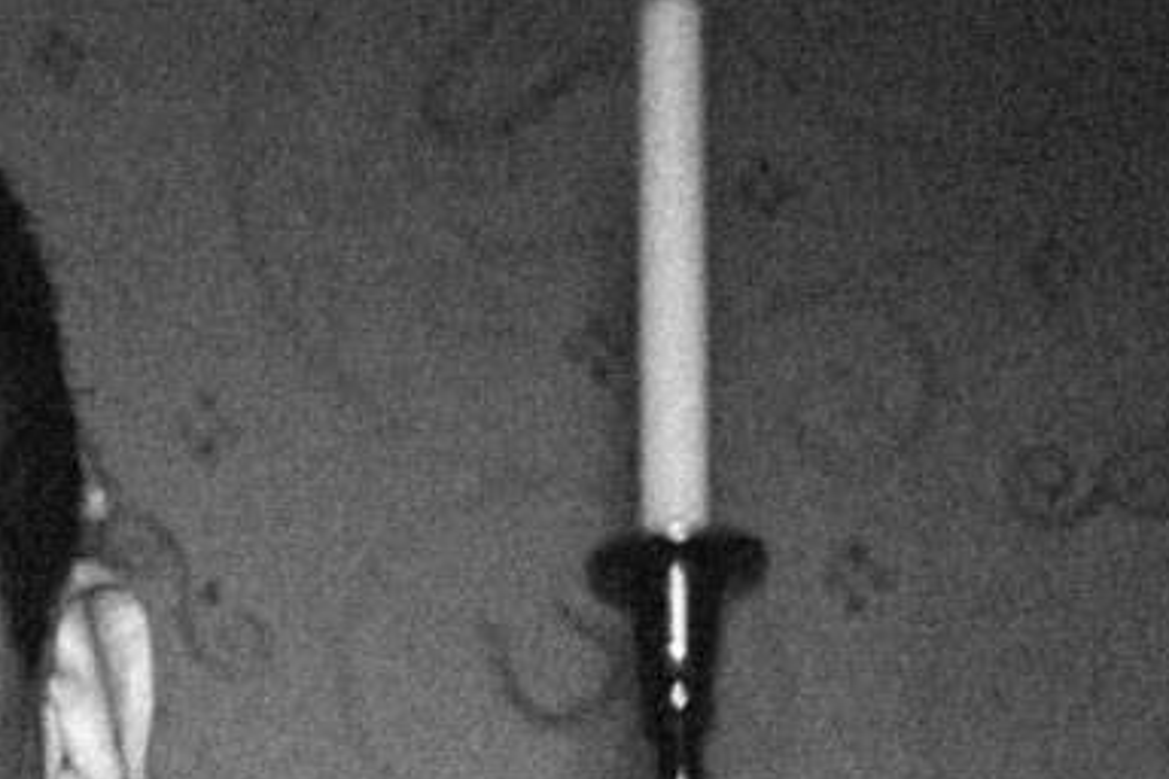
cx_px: -1464
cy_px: 2247
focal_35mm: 180
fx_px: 5845
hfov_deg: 10.2
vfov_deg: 6.9
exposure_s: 1/125
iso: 400
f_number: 2
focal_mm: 18
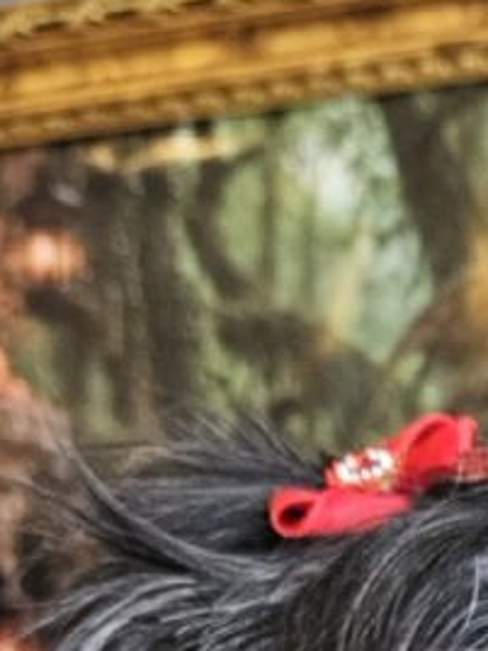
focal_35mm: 88
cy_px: 964
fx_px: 1654
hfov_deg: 15.3
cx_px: 770
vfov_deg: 19.5
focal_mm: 5.4
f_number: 1.8
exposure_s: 1/359
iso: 400
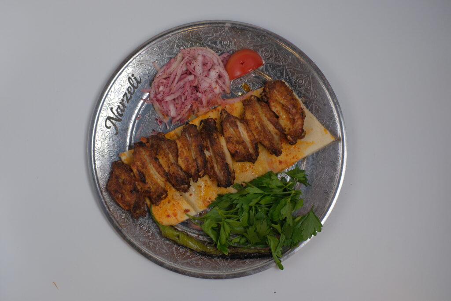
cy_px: 150
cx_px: 226
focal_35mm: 53
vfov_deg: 25.5
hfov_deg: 37.5
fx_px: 664
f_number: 5.6
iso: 1250
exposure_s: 1/125
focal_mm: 35
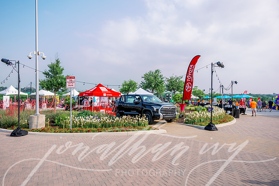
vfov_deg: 53.2
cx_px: 140
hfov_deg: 73.7
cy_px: 93
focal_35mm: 24
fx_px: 186
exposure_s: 1/500
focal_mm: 24
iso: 100
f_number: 4.5
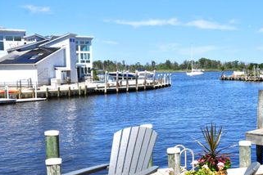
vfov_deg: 24.1
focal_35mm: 56
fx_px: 409
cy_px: 108
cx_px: 203
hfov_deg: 34.7
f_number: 10
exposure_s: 1/400
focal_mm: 24
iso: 200
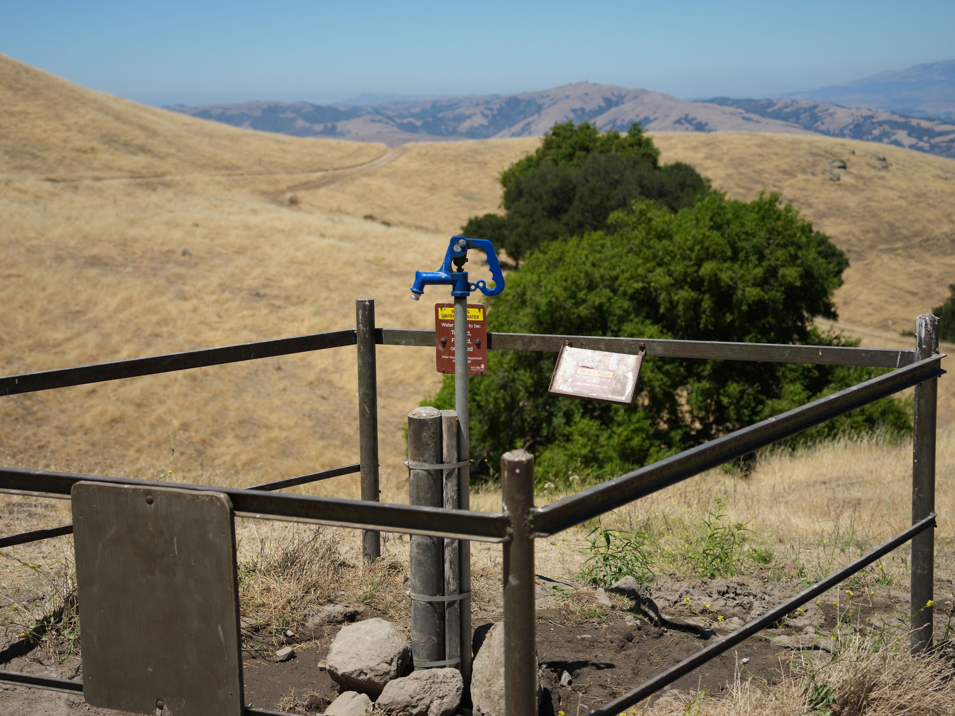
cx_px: 447
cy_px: 362
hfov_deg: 34.9
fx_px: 1517
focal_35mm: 55
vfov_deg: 26.6
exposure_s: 1/2500
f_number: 4.5
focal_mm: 50
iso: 250
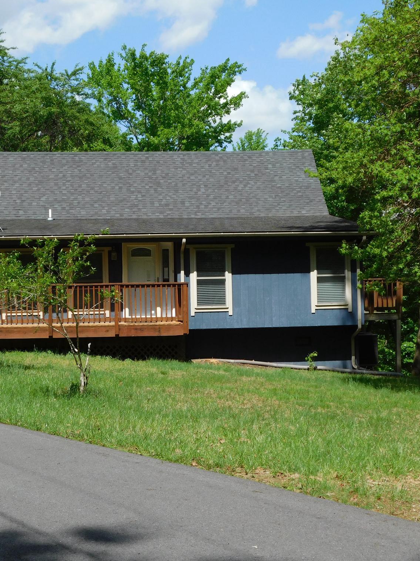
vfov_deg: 31.7
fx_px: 987
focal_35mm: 61
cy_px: 283
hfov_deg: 24.0
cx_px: 178
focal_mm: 8
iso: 125
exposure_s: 1/1000
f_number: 3.7
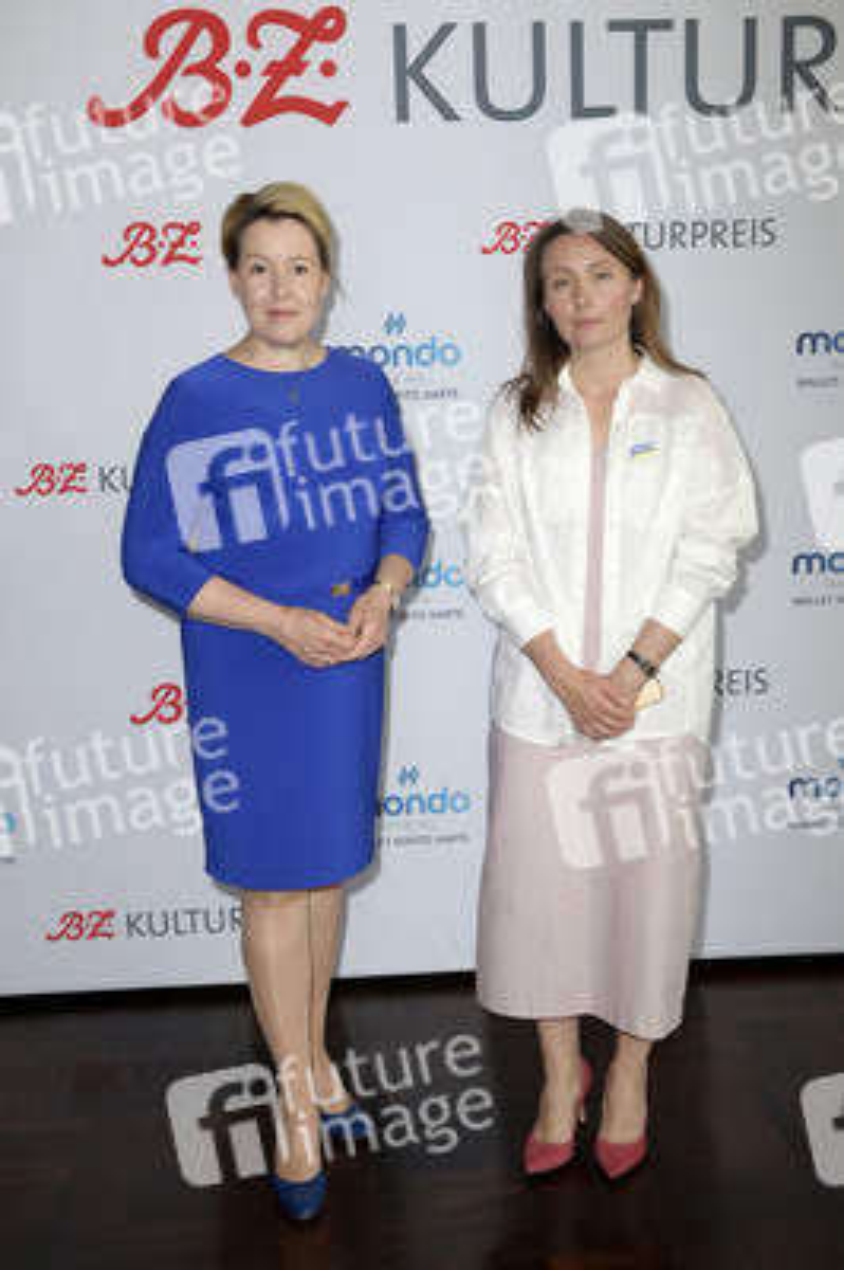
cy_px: 635
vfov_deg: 46.4
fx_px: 1479
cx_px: 422
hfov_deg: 31.8
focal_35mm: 42
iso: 640
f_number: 5
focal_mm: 42
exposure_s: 1/250
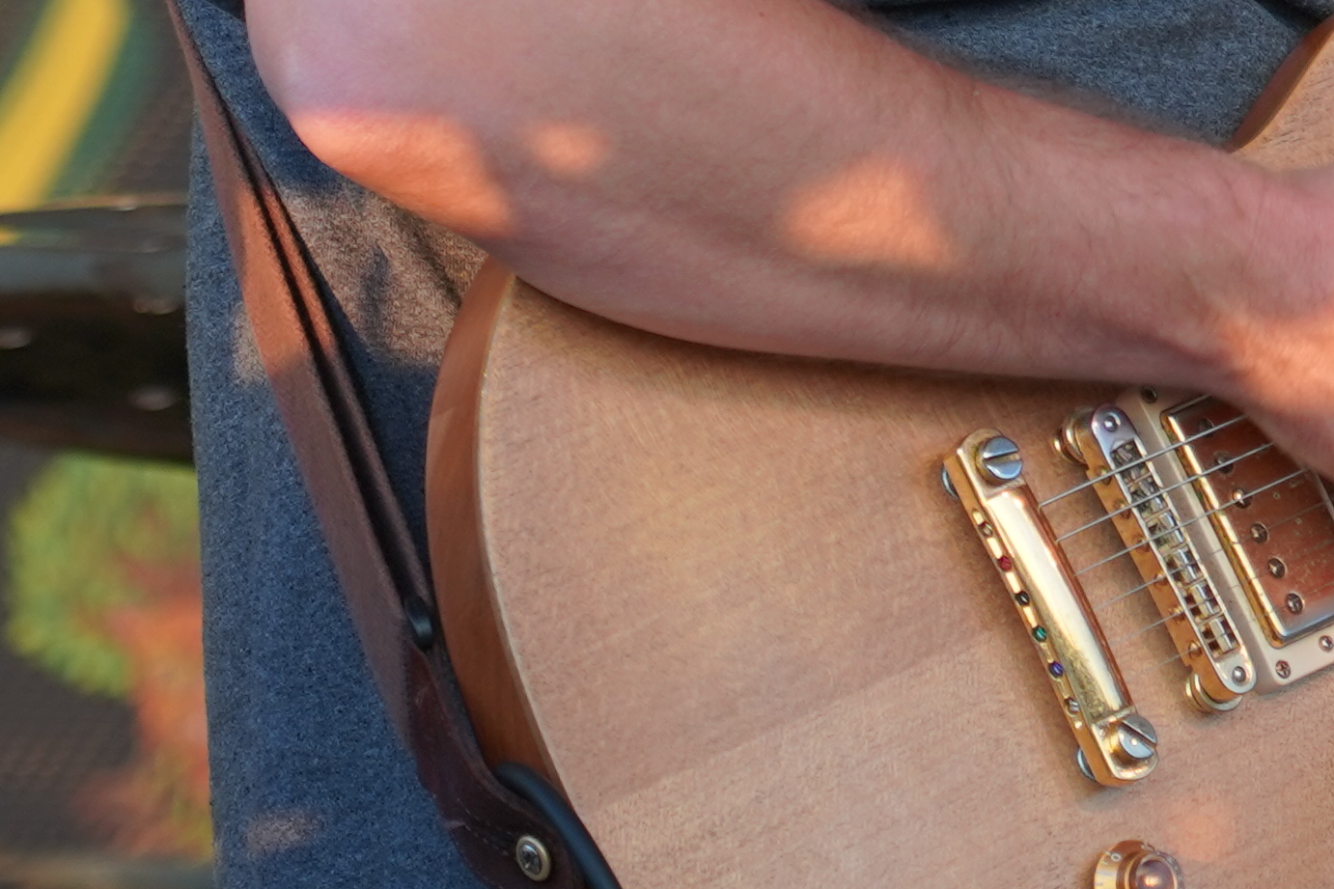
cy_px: -670
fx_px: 16894
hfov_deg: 4.5
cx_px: 928
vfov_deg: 3.0
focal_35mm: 456
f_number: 4
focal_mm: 105
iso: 320
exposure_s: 1/160
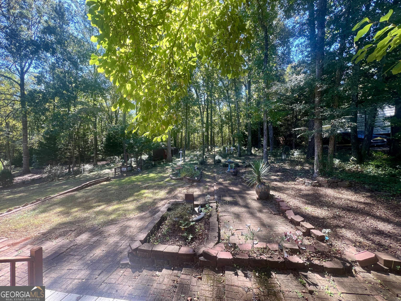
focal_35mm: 13
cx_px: 200
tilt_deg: -3.3
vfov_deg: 89.9
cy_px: 150
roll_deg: -0.2
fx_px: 151
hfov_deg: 106.2
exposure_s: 1/99
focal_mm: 1.57
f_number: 1.8
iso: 32
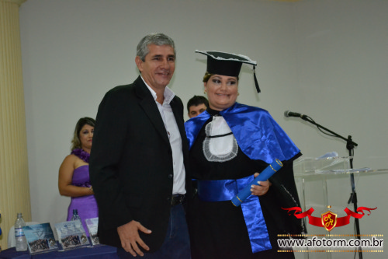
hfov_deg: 27.0
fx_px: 808
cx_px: 194
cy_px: 130
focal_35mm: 75
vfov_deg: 18.2
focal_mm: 50
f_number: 5.6
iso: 3200
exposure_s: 1/60
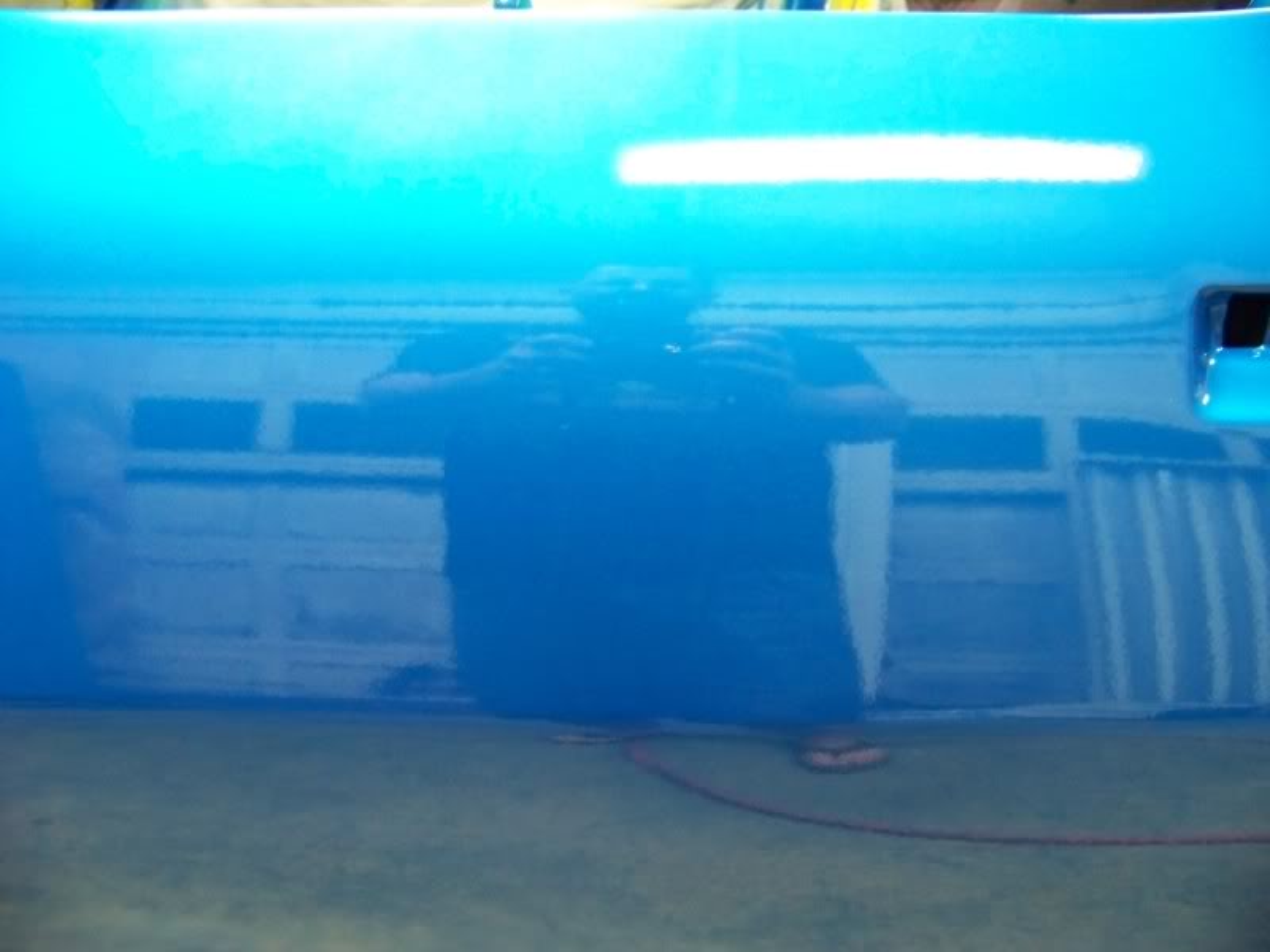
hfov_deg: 51.4
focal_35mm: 36
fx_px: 1321
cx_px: 635
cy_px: 476
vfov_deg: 39.7
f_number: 2.8
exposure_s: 1/15
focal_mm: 5.9
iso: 400
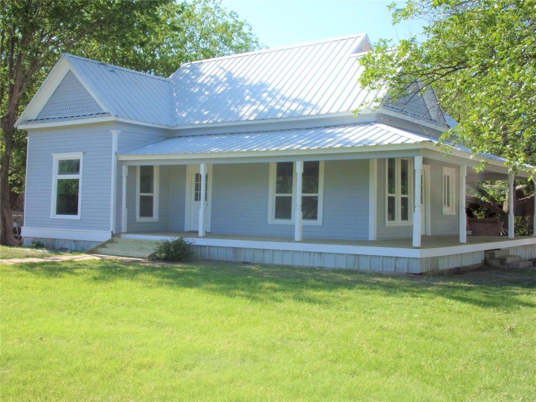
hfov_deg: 47.9
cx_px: 268
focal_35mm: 39
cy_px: 201
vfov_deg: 36.8
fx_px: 604
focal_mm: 7
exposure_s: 1/500
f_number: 3.9
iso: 80
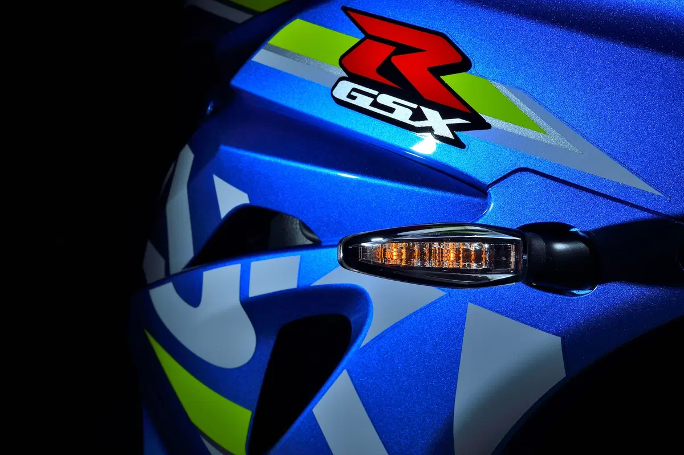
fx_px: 1329
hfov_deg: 28.9
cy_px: 228
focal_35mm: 70
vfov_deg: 19.4
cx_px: 342
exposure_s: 1/160
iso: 50
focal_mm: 70
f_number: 22
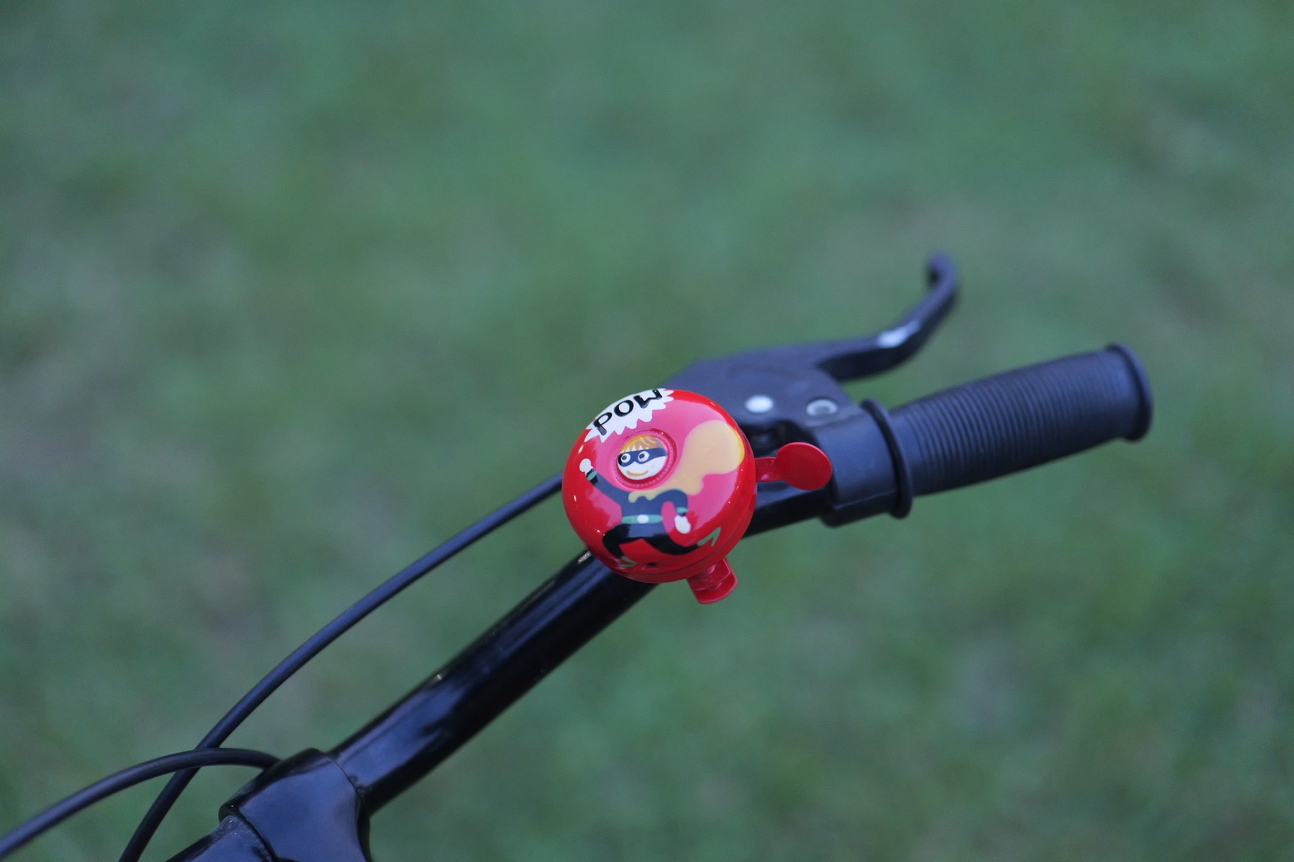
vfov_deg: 27.0
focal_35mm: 50
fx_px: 1797
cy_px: 431
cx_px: 647
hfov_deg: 39.6
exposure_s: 1/125
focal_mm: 50
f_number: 2
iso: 6400
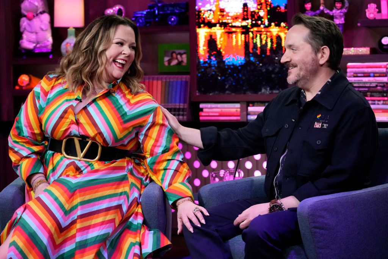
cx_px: 194
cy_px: 130
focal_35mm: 88
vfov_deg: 15.5
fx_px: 949
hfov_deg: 23.1
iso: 4000
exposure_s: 1/125
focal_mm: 88
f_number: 4
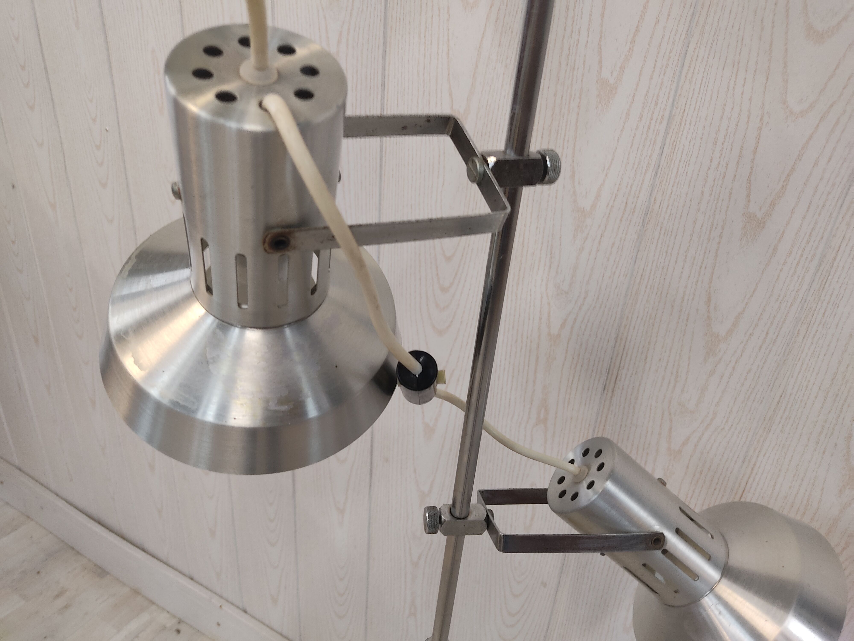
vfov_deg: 53.1
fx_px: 641
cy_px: 320
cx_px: 427
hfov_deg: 67.3
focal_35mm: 26
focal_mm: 4.74
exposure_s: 1/33
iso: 604
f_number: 1.79
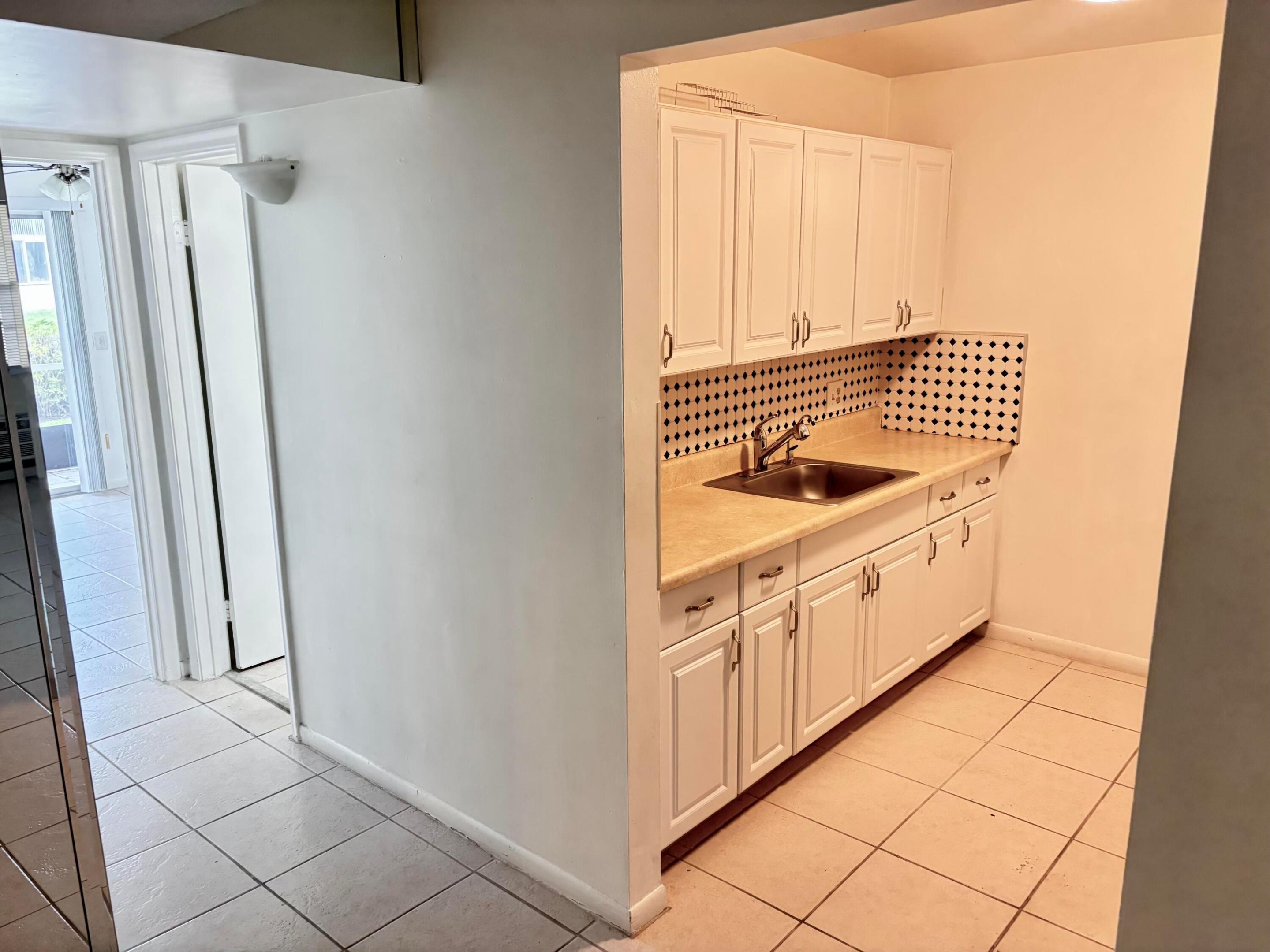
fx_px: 954
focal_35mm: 26
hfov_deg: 67.3
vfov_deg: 53.1
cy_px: 476
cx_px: 635
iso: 320
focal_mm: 5.96
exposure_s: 1/60
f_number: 1.6
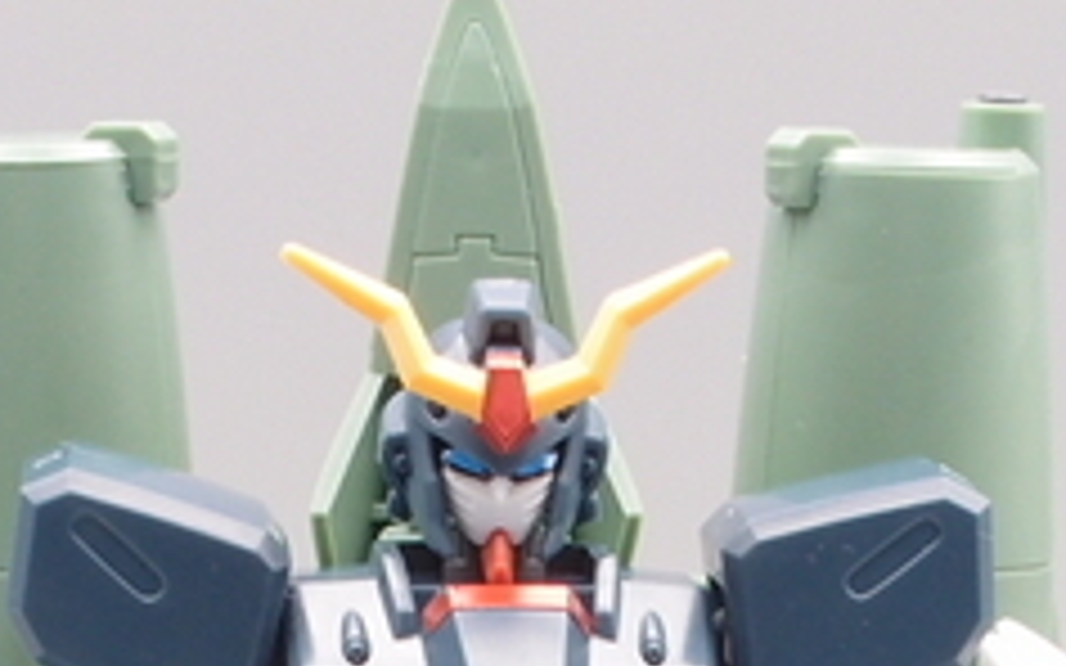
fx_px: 5199
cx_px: 454
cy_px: 1125
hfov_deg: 11.7
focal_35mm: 179
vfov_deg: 7.2
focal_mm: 10.83
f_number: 8
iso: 100
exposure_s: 1/6
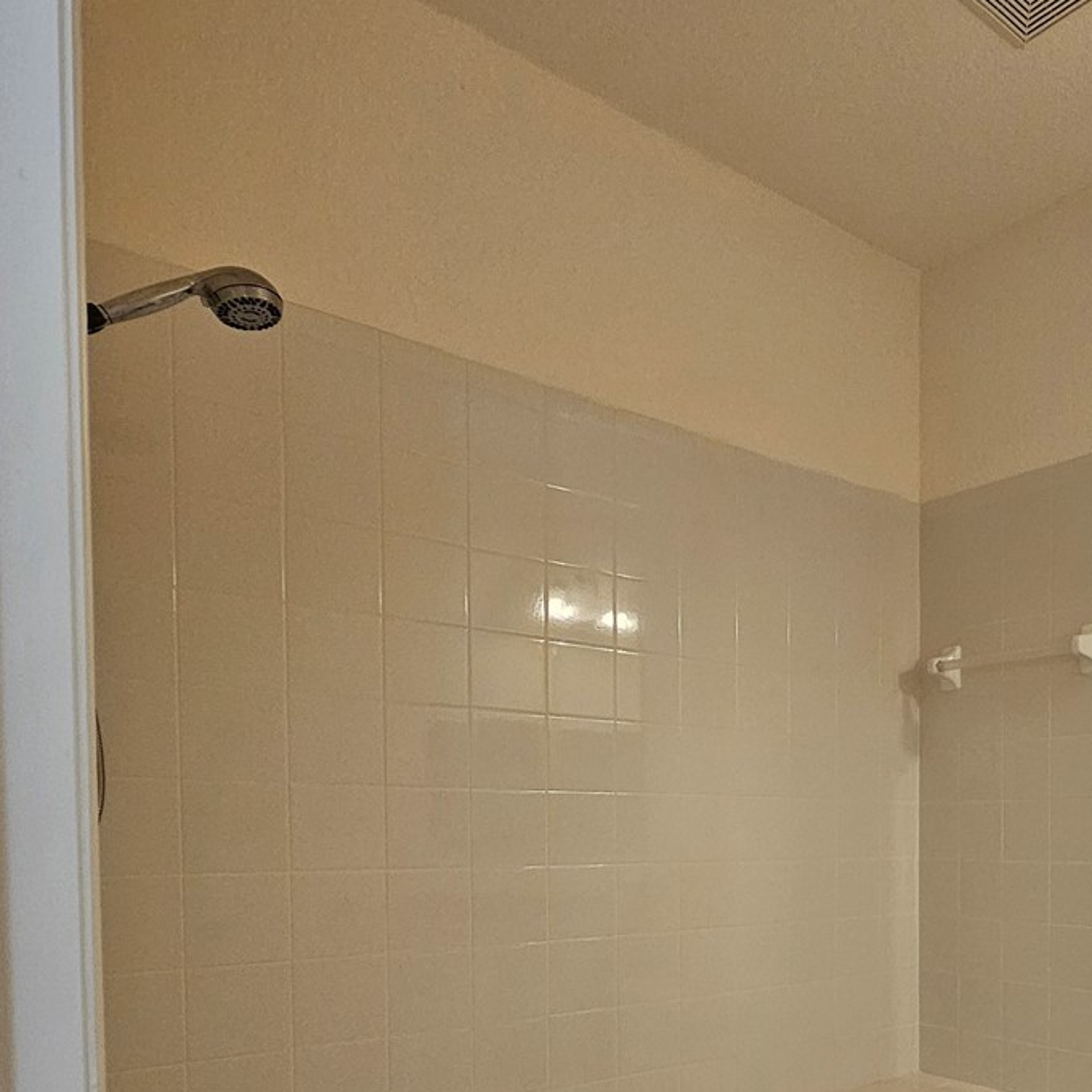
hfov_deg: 53.7
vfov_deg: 54.8
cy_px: 879
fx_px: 964
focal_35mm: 27
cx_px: 924
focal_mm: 2.2
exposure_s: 1/60
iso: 250
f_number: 2.2
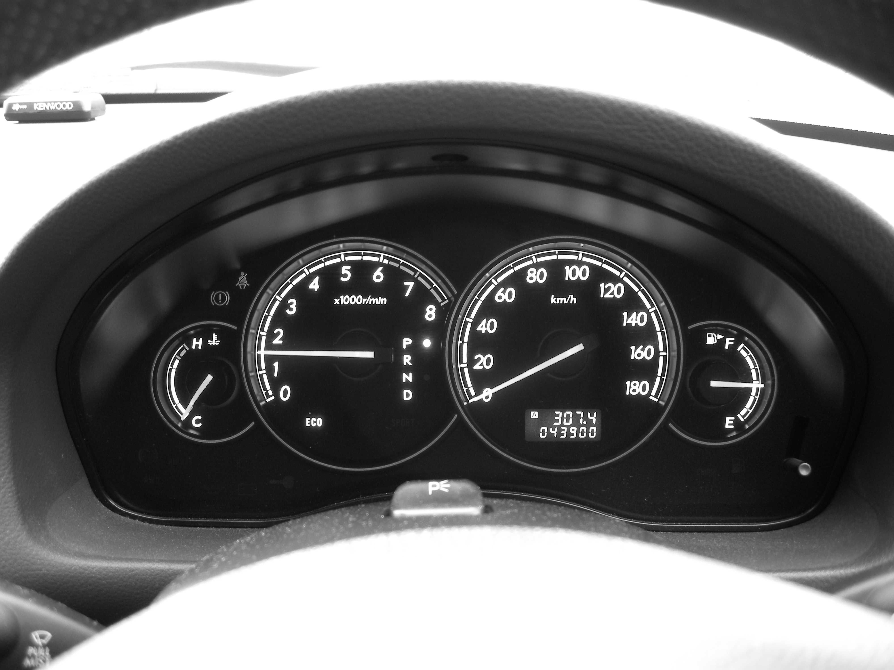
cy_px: 335
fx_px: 904
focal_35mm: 35
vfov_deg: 40.7
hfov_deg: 52.6
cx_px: 447
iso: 64
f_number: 2.7
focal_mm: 7.5
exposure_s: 1/3.1
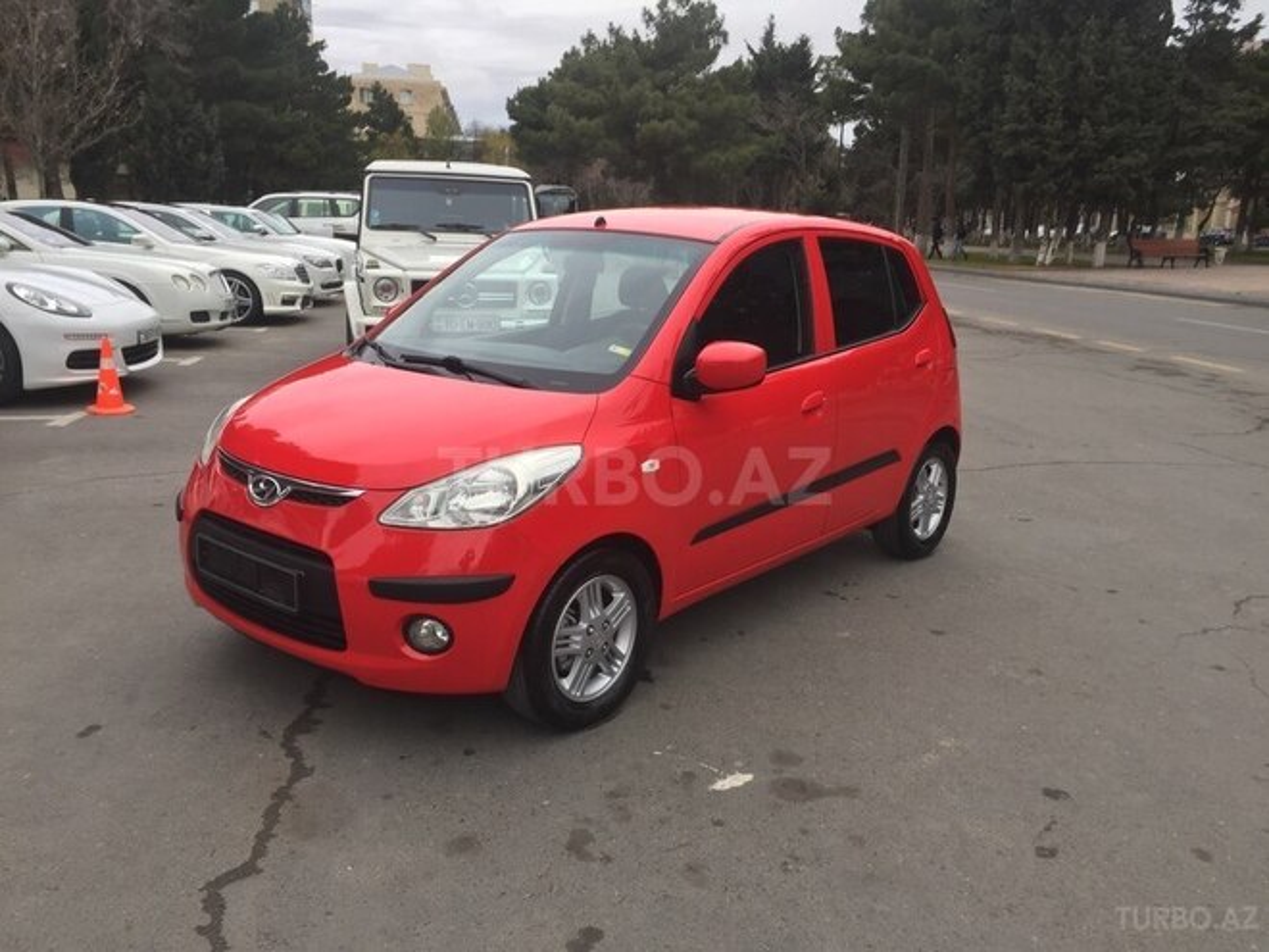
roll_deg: -1.3
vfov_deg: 48.2
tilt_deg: -14.2
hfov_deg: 61.7
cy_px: 476
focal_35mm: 29
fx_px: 1063
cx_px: 634
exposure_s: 1/110
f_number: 2.2
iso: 32
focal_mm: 4.15
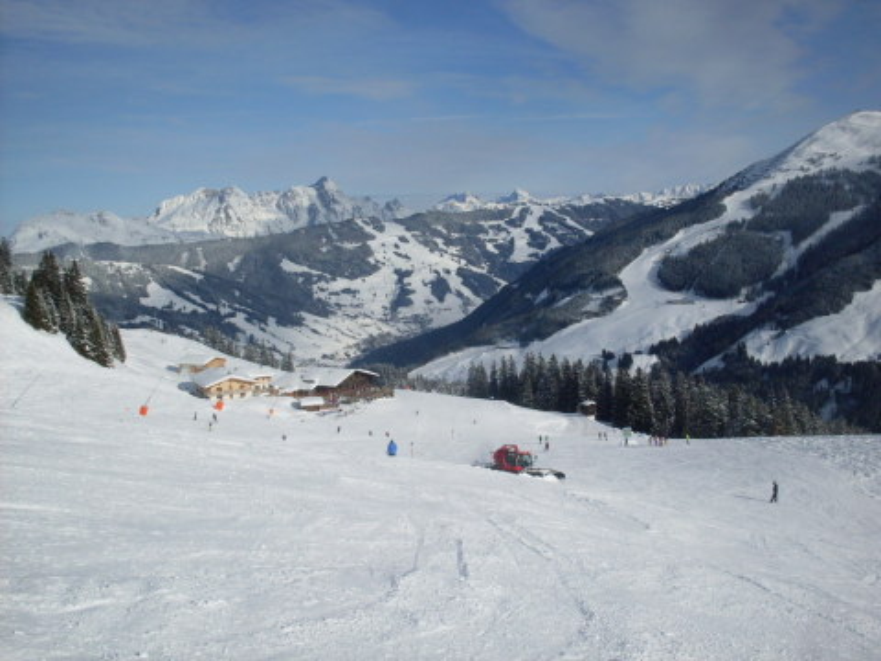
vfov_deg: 37.7
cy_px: 330
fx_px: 967
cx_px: 440
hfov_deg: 49.0
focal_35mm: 38
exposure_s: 1/750
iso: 80
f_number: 8.4
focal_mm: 6.3
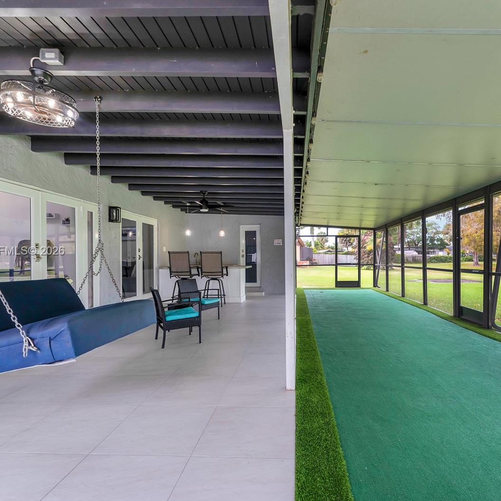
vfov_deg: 80.7
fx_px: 295
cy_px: 252
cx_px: 296
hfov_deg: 79.9
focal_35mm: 18
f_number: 4
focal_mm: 14
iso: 400
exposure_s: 1/160
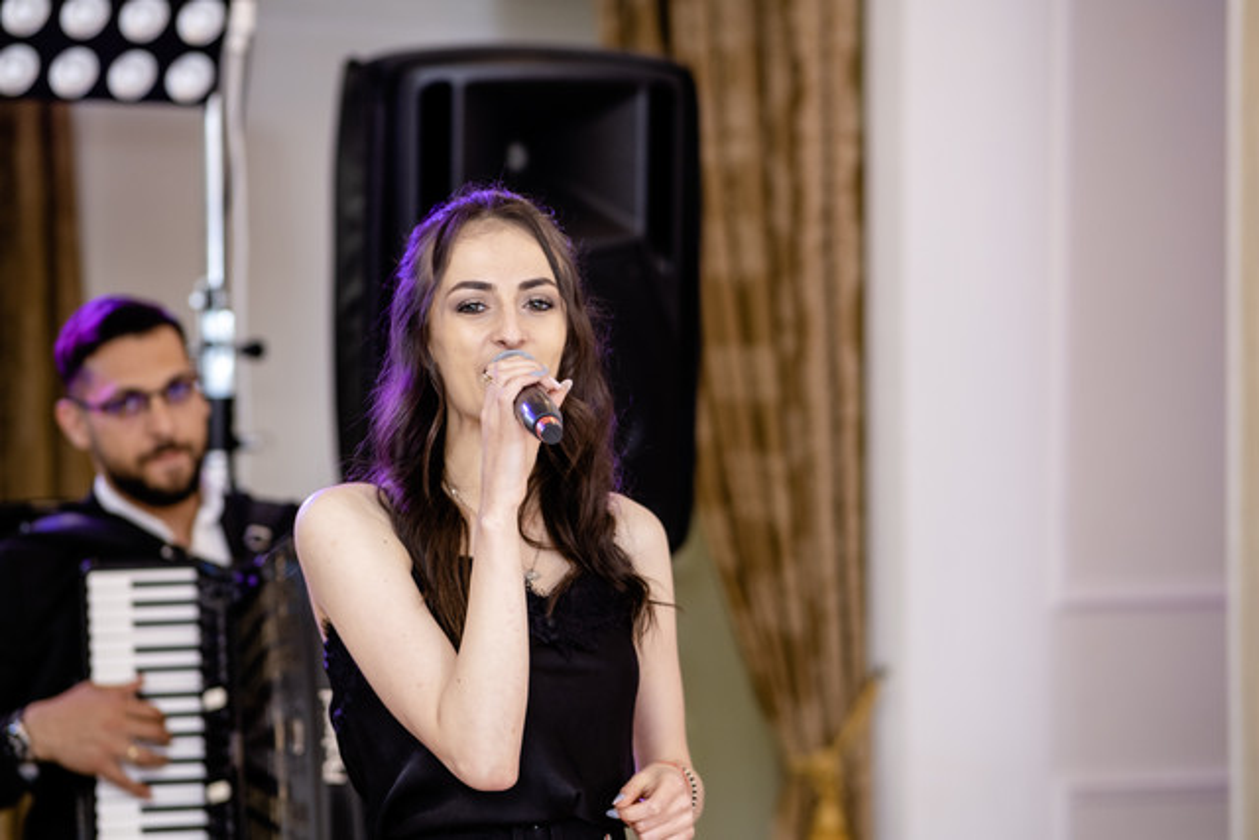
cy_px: 420
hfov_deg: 16.0
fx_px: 4477
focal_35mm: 128
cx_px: 630
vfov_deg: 10.7
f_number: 2
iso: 640
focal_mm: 85
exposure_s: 1/200
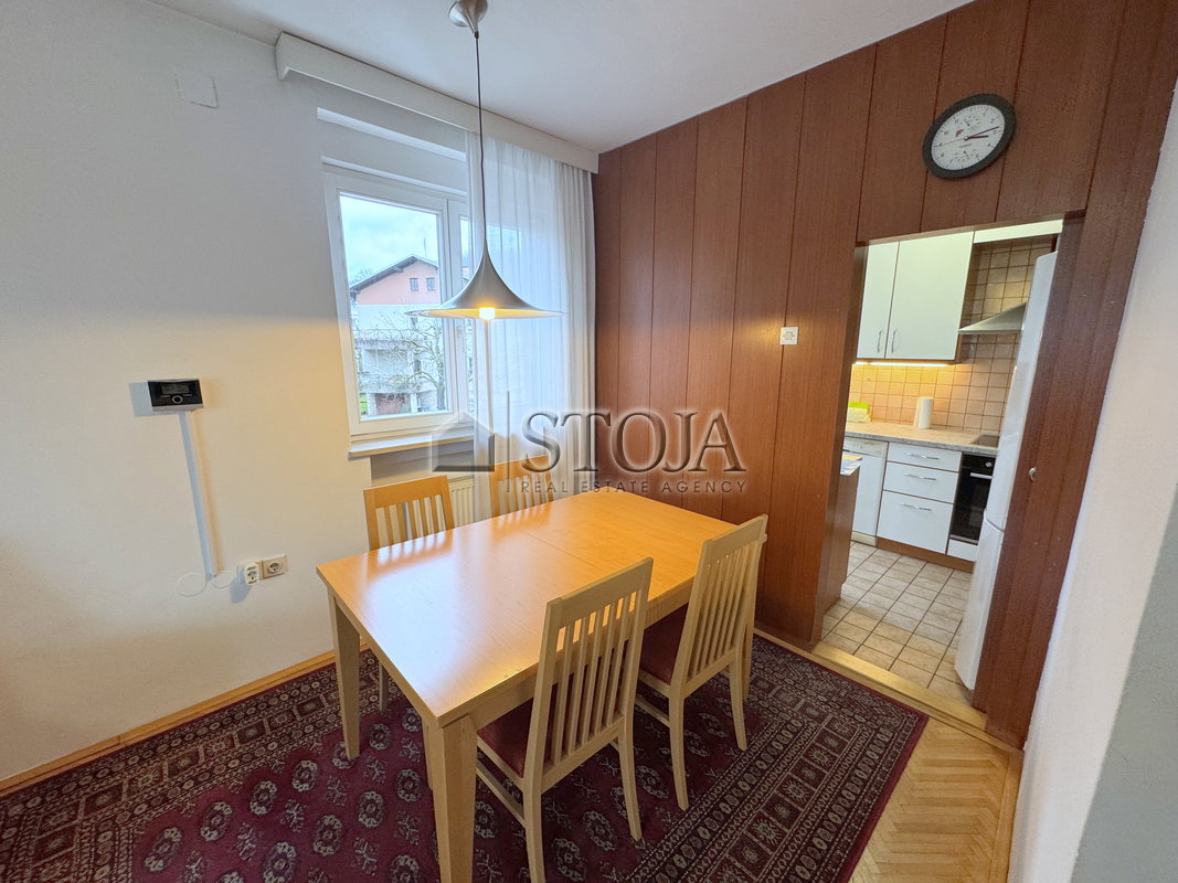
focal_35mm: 14
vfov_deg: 85.7
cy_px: 442
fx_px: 476
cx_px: 589
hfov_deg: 102.1
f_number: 2.2
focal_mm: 2.22
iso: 160
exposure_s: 1/100
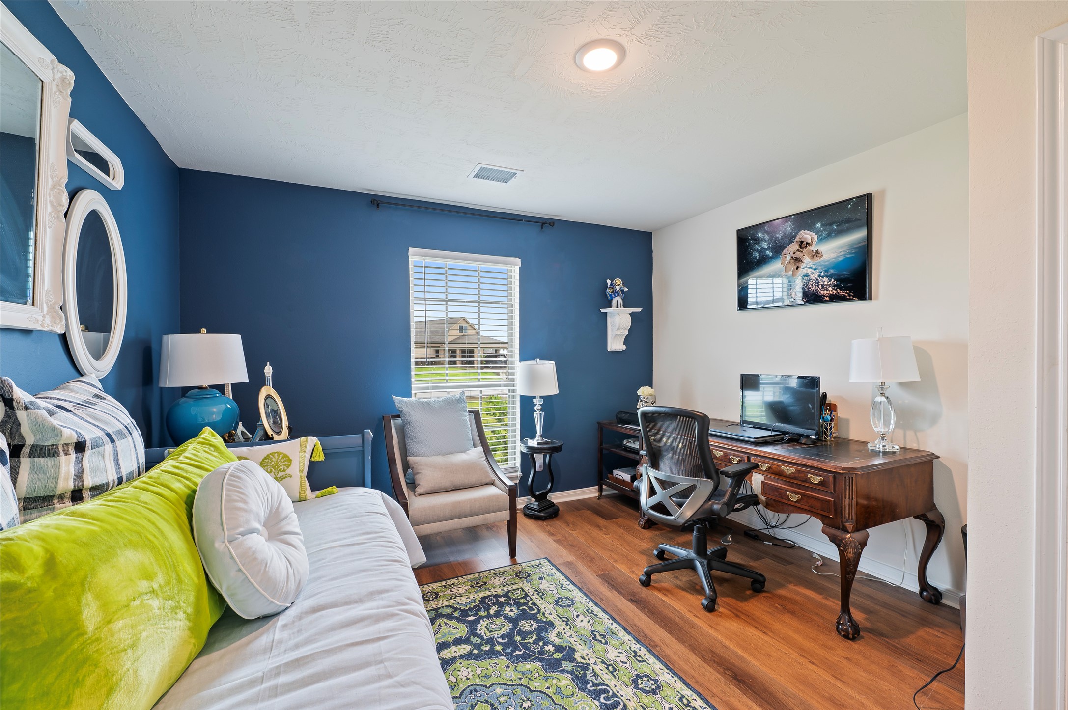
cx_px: 534
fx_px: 445
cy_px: 355
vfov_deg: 77.2
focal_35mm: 15
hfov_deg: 100.4
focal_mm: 15
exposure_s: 1/2
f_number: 6.3
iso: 125
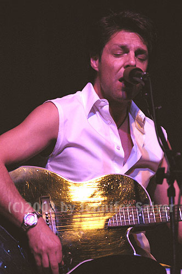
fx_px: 1939
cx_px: 91
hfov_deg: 5.4
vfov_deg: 8.1
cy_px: 137
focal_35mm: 255
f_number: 2.8
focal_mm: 170
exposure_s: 1/125
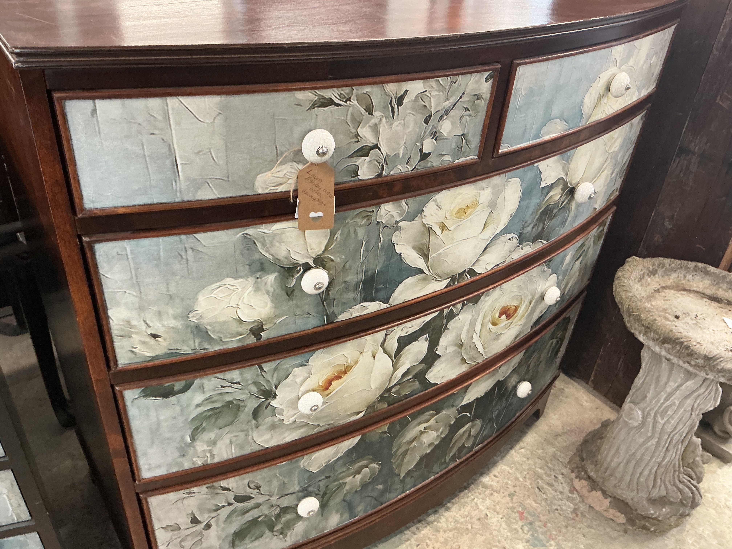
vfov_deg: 48.2
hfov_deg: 61.7
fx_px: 613
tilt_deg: -34.2
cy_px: 274
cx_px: 366
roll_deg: -7.8
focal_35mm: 29
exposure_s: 1/50
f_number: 1.8
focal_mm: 3
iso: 160
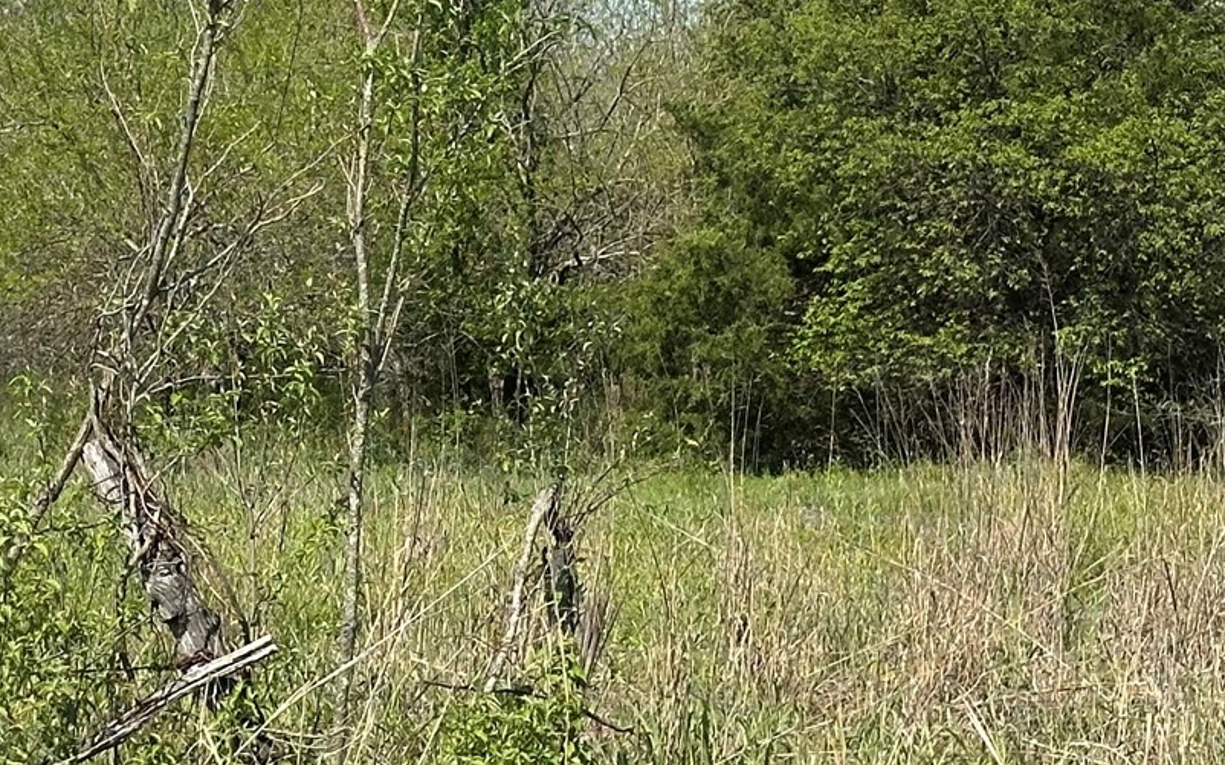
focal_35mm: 130
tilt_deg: -3.6
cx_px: 348
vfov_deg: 10.1
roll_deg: +2.3
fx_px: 4339
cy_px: 504
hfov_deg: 16.0
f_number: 1.78
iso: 64
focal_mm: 6.86
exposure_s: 1/3472
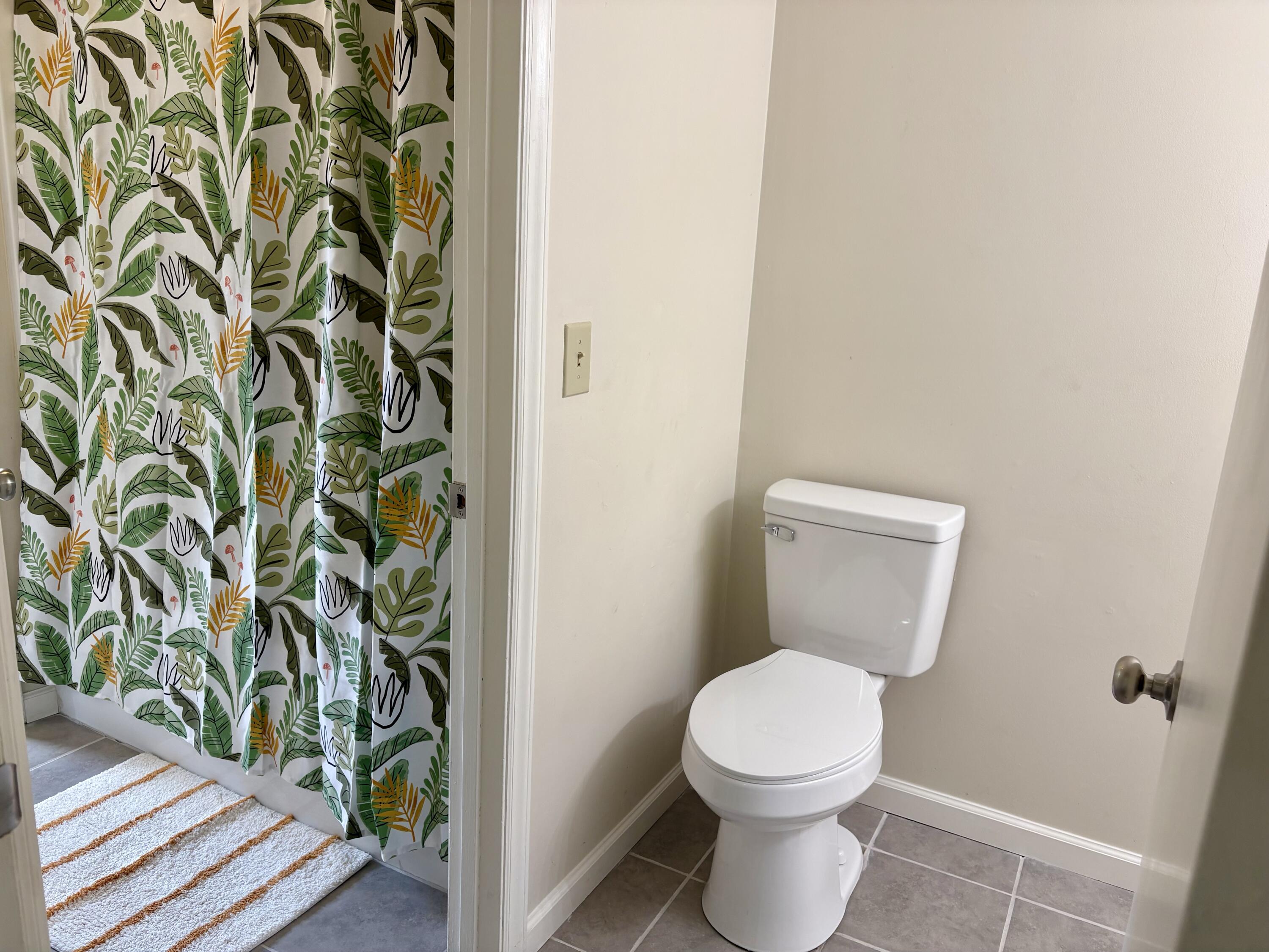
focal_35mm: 26
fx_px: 953
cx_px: 634
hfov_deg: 67.3
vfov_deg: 53.1
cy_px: 476
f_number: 1.6
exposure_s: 1/60
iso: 64
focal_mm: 5.96
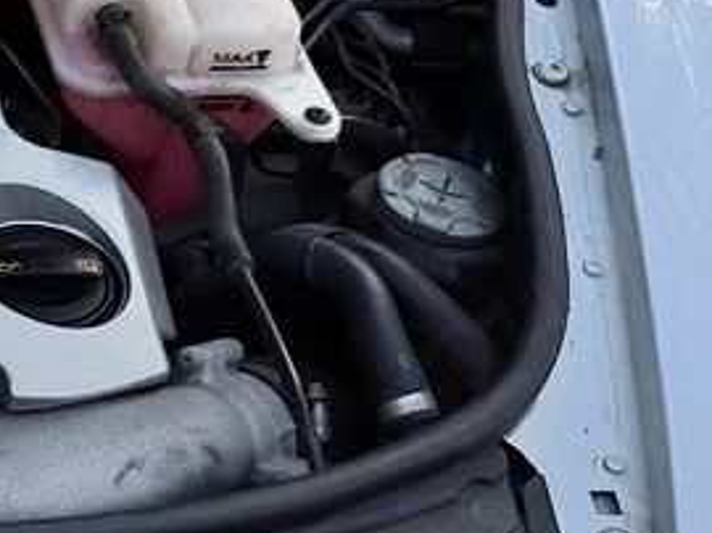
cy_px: 211
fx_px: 1829
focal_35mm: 89
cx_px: -498
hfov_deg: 18.3
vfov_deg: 16.6
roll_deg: -0.8
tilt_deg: -40.7
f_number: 1.78
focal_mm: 6.76
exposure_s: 1/29
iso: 1250
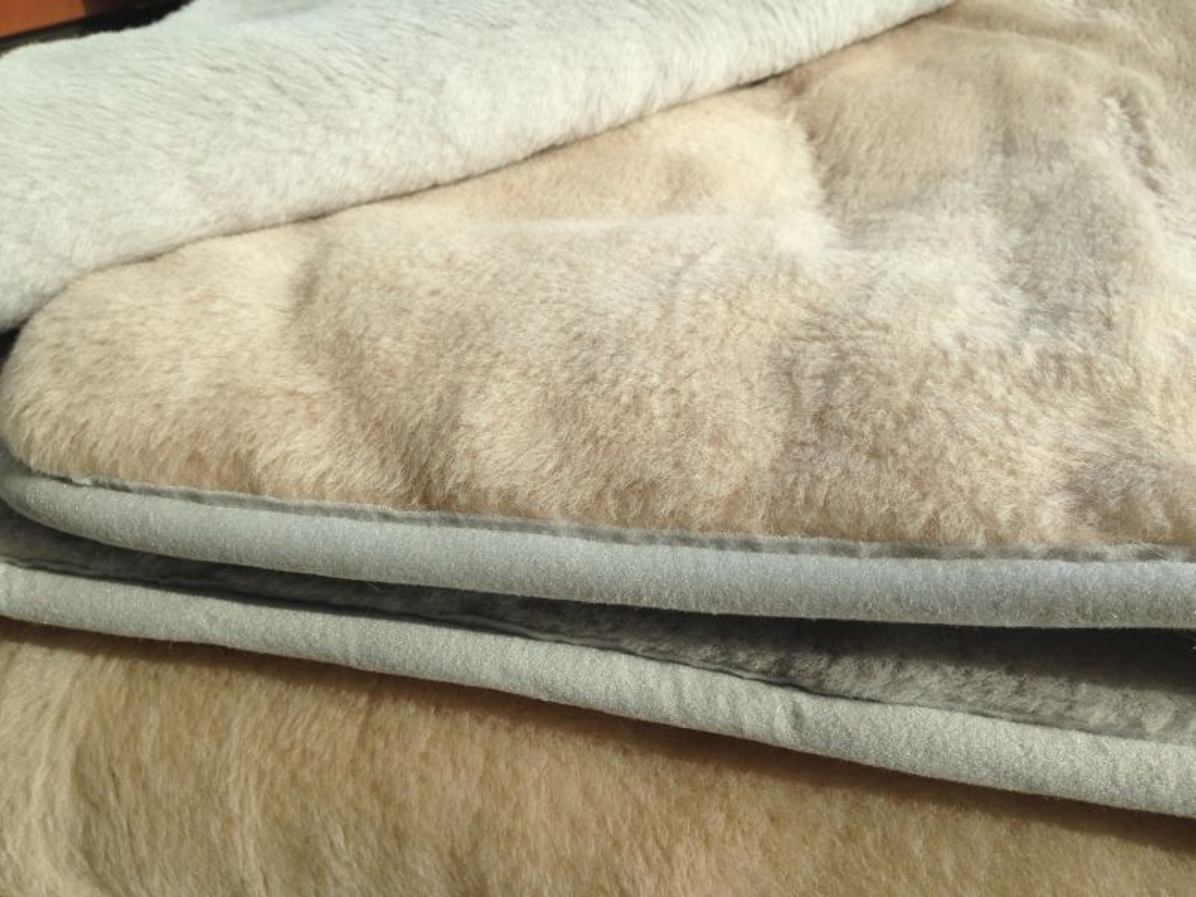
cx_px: 598
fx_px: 1140
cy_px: 448
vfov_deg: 42.9
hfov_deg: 55.4
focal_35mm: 33
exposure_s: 1/678
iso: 50
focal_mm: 4.13
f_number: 2.4
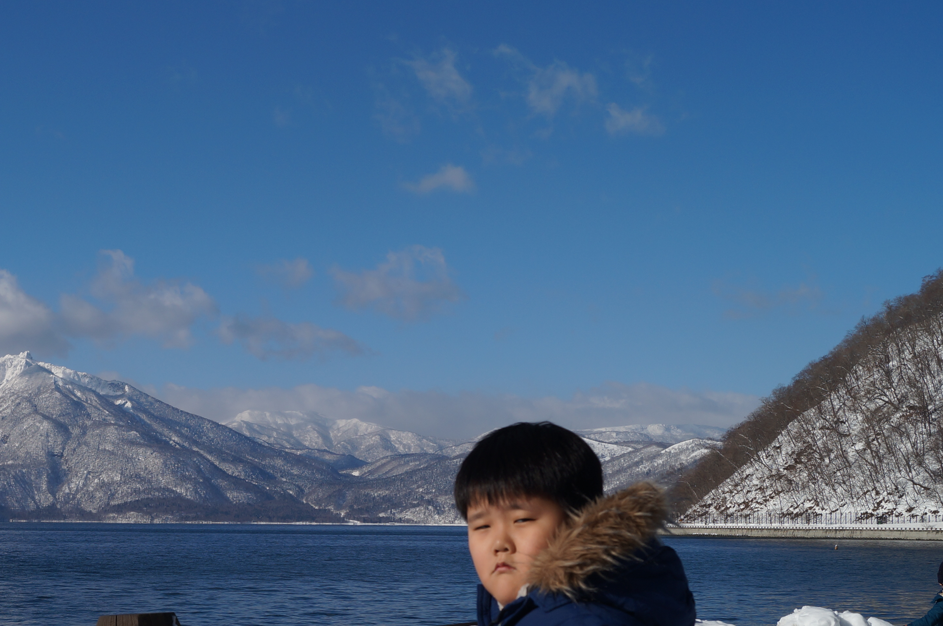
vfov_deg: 23.8
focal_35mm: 56
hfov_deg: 34.8
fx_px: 1465
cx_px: 216
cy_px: 482
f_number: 8
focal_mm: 22
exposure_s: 1/800
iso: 100
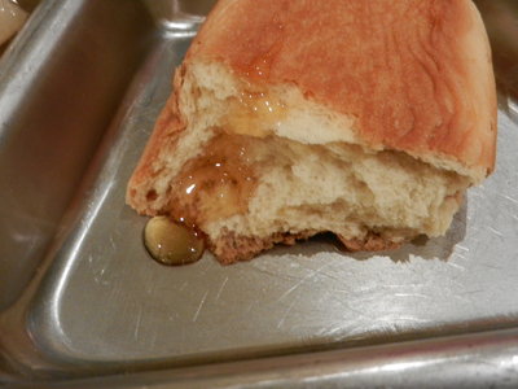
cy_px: 194
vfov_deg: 32.2
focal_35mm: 45
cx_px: 259
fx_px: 673
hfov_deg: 42.1
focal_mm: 8.2
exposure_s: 1/8
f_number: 4.2
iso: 200
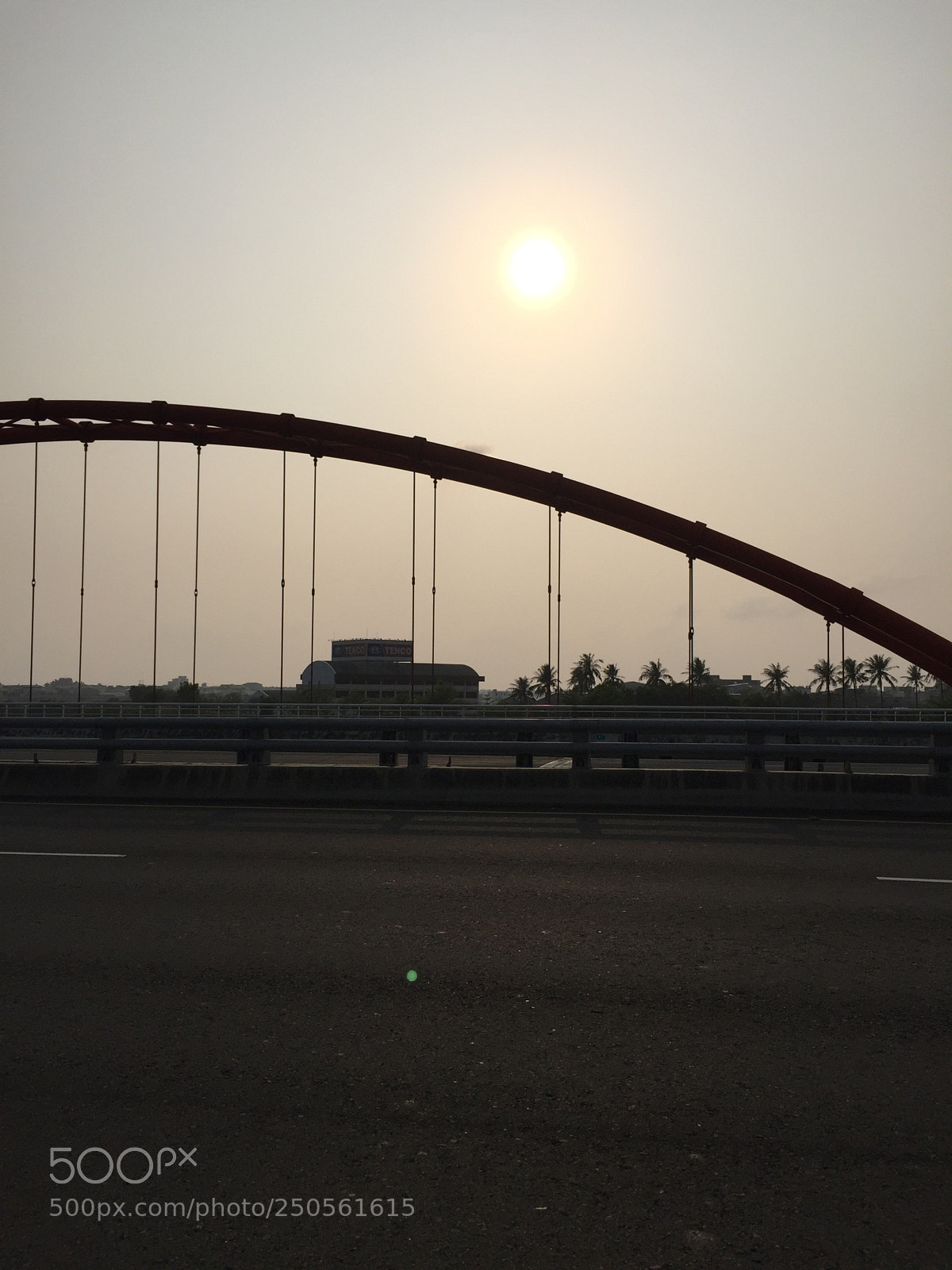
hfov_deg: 48.2
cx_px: 476
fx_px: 1063
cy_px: 635
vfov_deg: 61.7
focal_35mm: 29
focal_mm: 4.15
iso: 32
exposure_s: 1/9901
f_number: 2.2
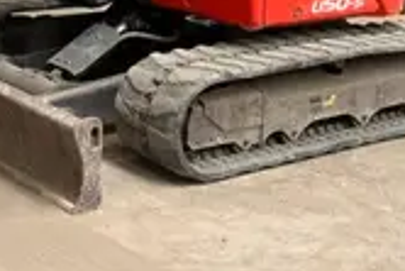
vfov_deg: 14.9
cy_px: -98
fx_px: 980
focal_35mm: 87
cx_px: -44
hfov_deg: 22.1
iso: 80
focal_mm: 3
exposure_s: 1/60
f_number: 1.8
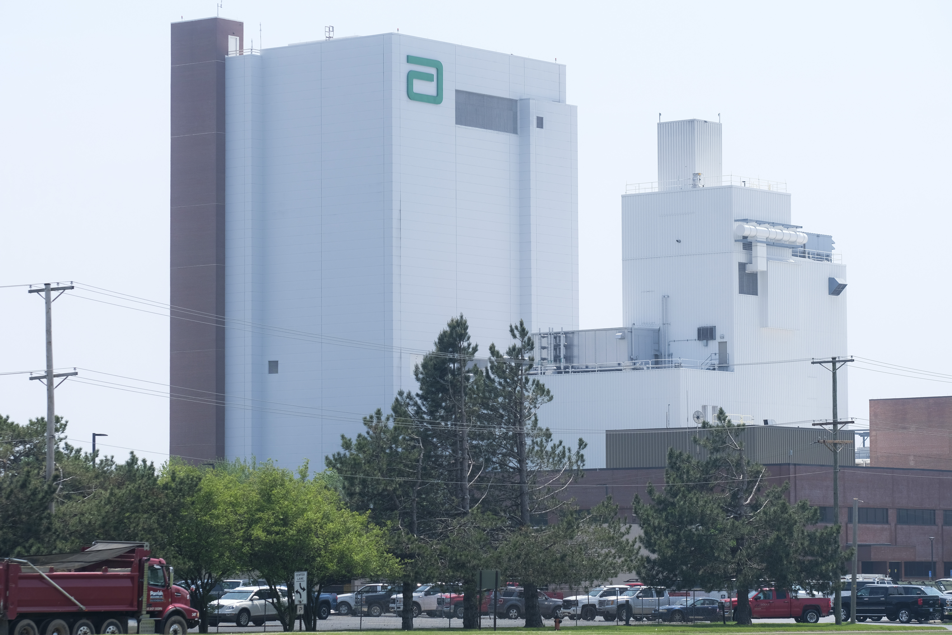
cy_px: 318
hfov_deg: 15.2
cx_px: 476
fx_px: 3570
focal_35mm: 135
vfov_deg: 10.2
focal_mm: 90
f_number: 3.6
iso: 200
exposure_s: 1/2000
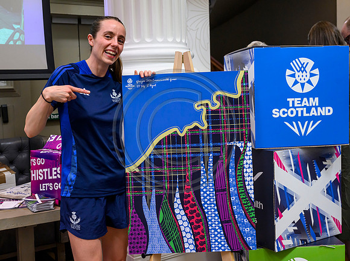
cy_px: 123
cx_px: 150
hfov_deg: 43.5
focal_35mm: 43
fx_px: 438
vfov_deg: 33.2
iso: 4000
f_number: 4.5
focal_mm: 38
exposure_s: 1/200
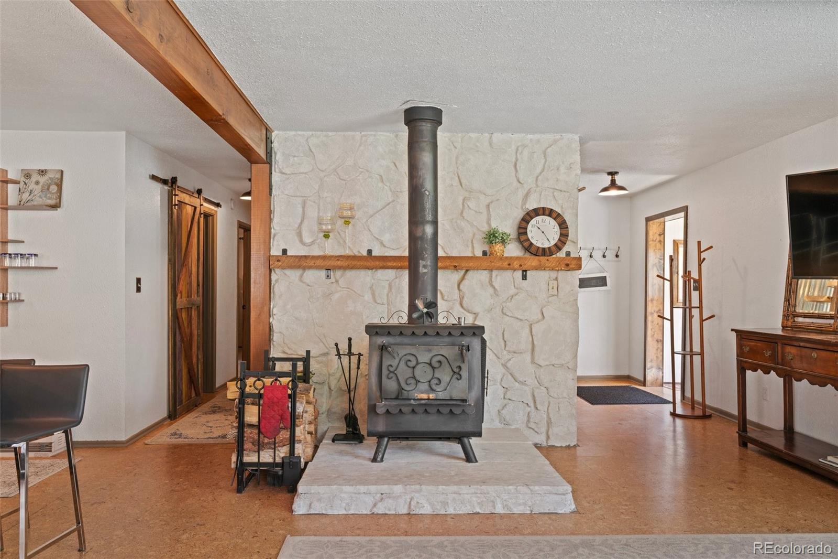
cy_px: 280
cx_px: 419
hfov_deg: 71.5
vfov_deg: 51.3
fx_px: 582
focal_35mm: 25
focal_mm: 25
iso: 400
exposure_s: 1/3
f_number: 8
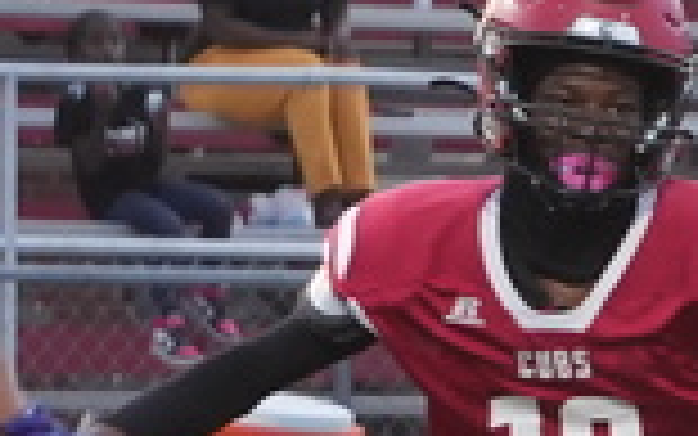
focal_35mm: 1271
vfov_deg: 1.0
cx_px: 1432
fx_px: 24187
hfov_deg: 1.7
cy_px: 757
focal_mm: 126
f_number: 5.6
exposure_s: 1/200
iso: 1600
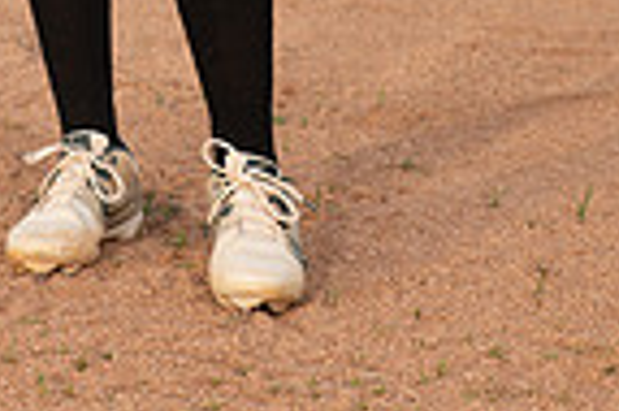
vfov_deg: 7.8
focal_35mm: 164
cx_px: 100
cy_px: -536
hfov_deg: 12.5
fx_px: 2817
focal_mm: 52
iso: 200
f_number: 6.3
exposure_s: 1/320
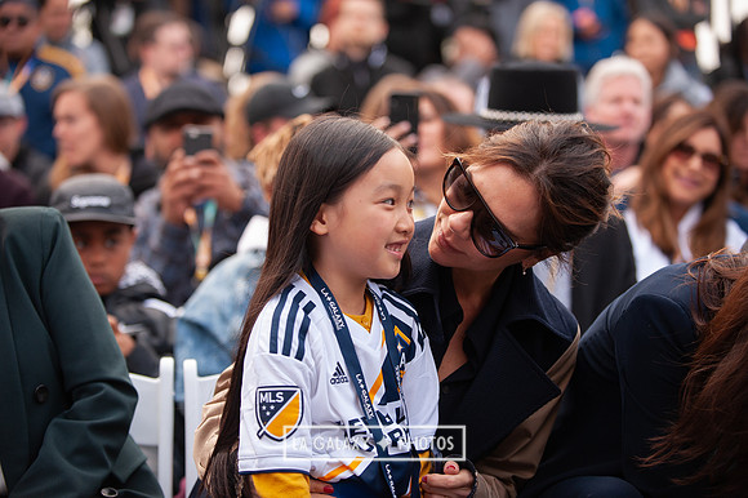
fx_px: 1786
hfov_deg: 23.7
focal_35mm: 86
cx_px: 374
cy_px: 249
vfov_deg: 15.9
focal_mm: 86
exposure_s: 1/1250
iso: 560
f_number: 2.8
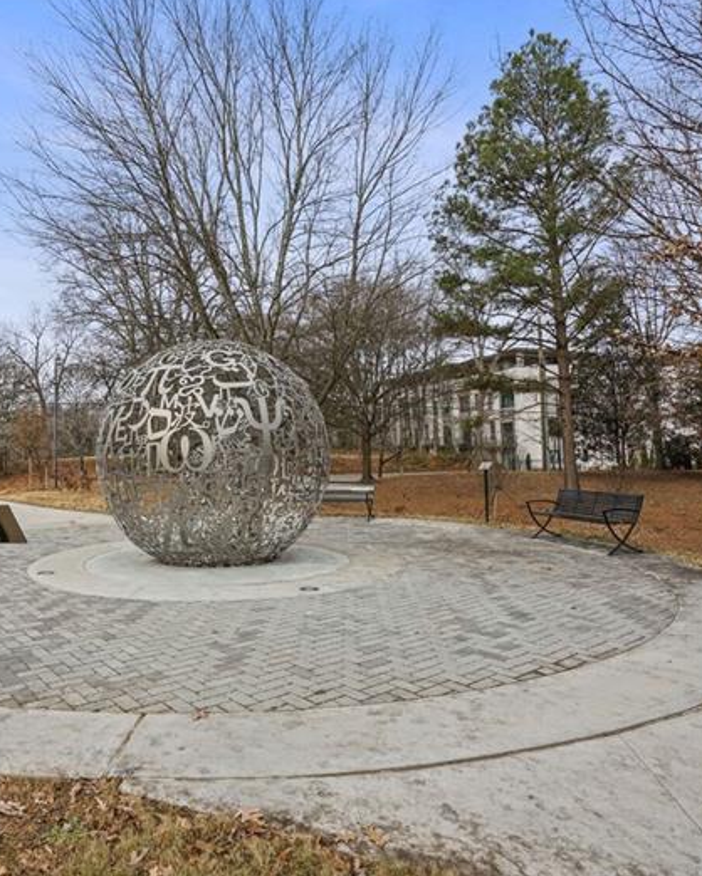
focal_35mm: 23
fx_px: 597
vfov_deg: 72.6
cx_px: 242
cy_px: 439
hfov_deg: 59.7
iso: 400
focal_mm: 16
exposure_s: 1/250
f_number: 11
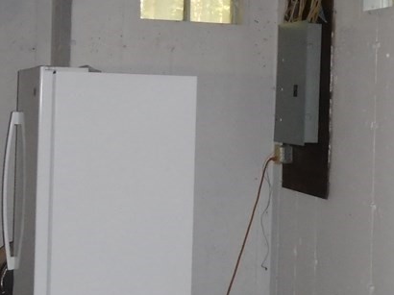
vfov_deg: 22.4
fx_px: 739
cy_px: 91
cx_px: 260
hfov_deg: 29.6
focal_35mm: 65
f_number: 3.2
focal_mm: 4.6
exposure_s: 1/30
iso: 400
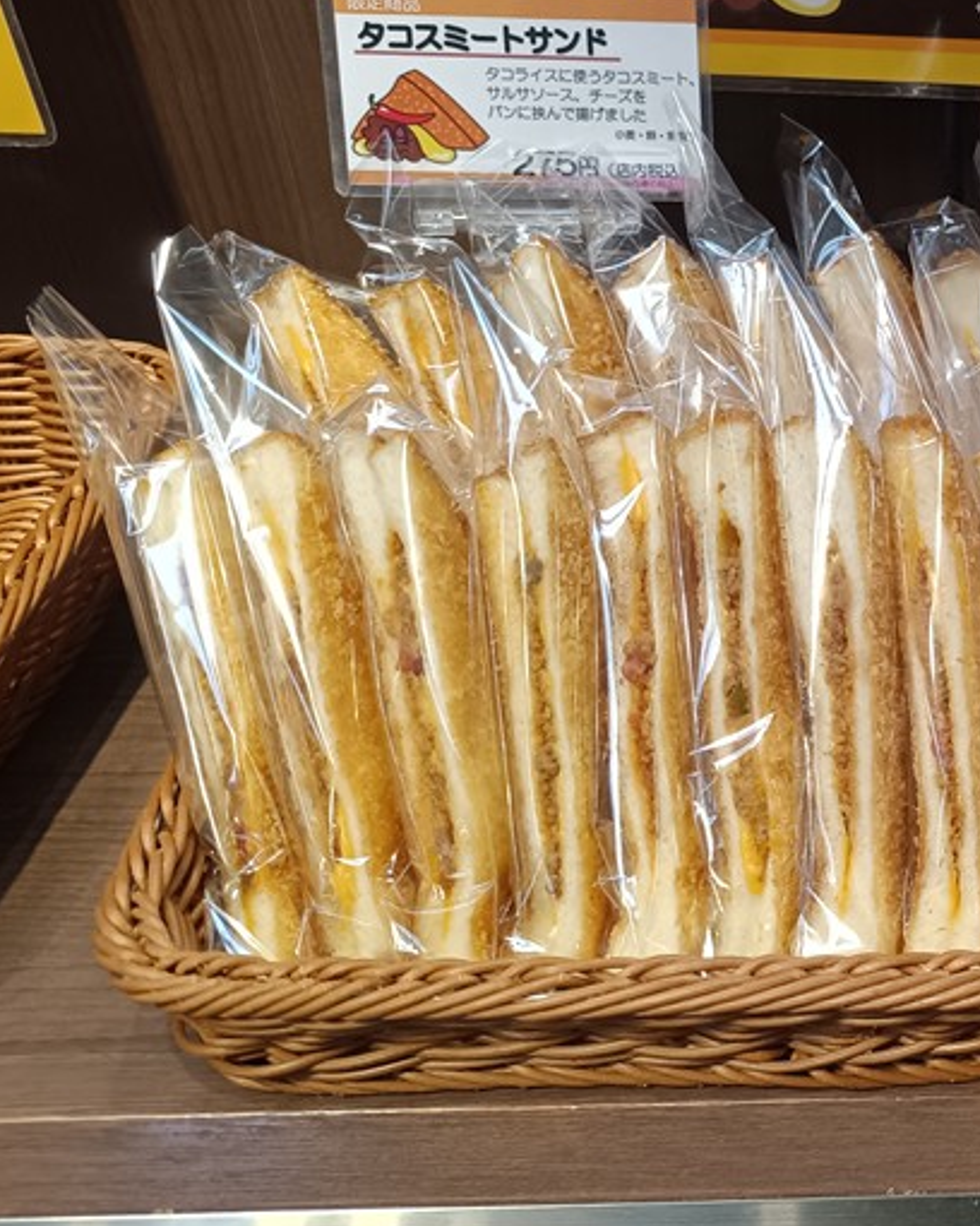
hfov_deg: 28.4
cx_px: 1146
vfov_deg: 39.4
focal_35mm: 47
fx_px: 1704
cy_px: 510
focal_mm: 6.14
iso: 375
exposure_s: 1/100
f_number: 1.65
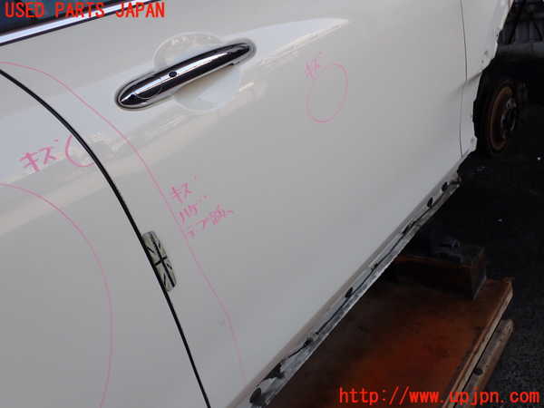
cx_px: 272
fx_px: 471
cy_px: 204
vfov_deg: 46.8
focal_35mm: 30
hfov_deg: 60.0
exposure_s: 1/400
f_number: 3.2
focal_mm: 5.4
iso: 100
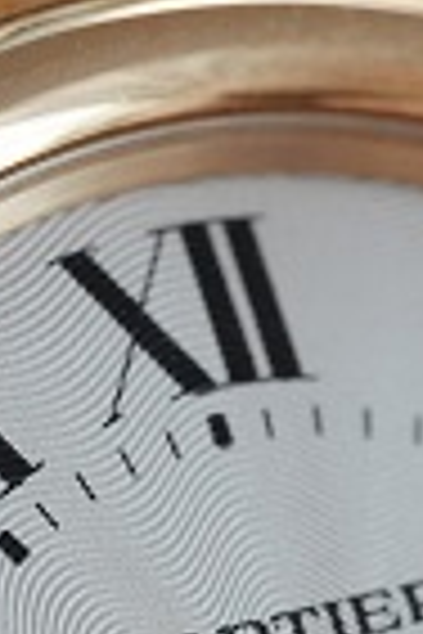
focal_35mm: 509
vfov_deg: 4.0
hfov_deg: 2.7
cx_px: 389
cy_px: 929
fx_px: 8970
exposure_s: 1/250
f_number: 5.6
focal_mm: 105
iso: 4000
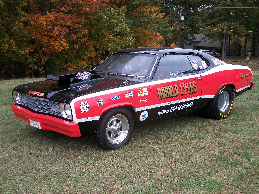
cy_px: 97
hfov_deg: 46.8
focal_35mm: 40
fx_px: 299
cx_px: 130
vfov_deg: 36.0
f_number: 3.2
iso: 80
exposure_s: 1/320
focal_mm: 7.1
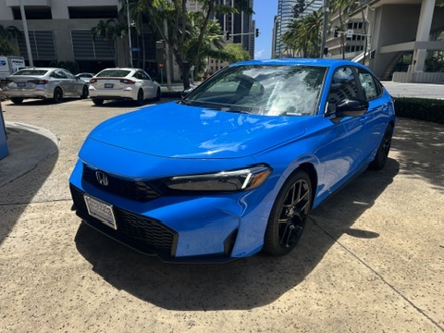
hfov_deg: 71.6
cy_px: 166
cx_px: 222
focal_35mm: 24
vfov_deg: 56.8
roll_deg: -0.7
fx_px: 308
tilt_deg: -17.8
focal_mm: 6.86
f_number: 1.78
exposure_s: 1/3861
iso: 80
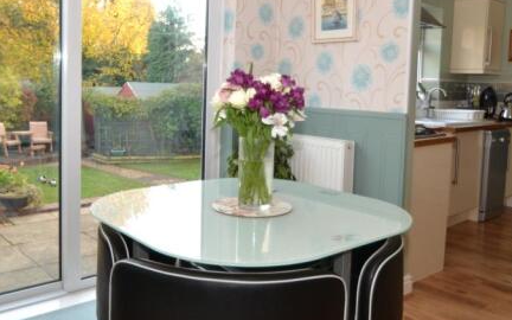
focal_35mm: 35
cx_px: 254
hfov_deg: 55.6
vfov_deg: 36.2
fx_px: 485
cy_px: 114
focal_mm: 15
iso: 720
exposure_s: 1/60
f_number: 4
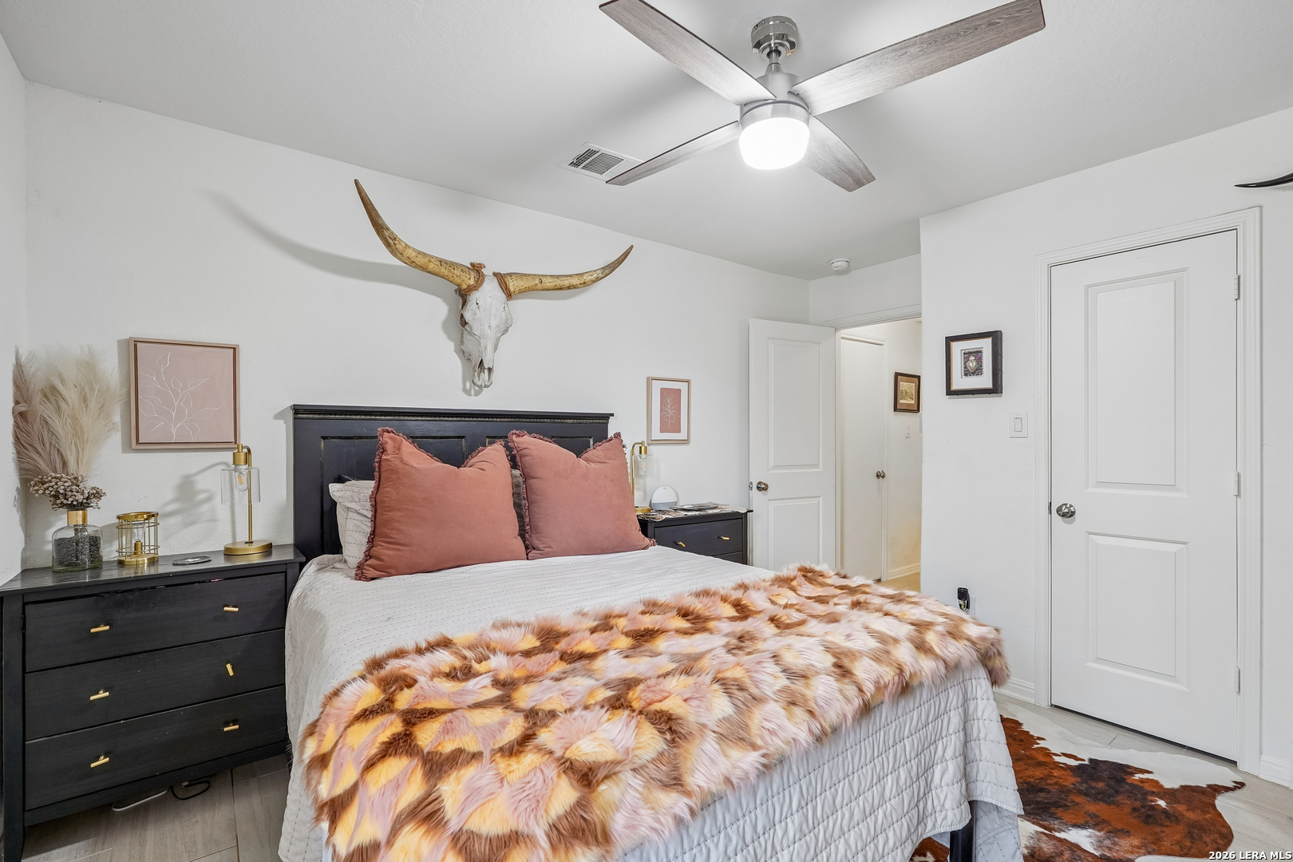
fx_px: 593
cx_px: 646
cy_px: 431
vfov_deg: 72.1
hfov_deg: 95.0
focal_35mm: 16
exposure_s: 1/8
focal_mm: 16.5
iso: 400
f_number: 8
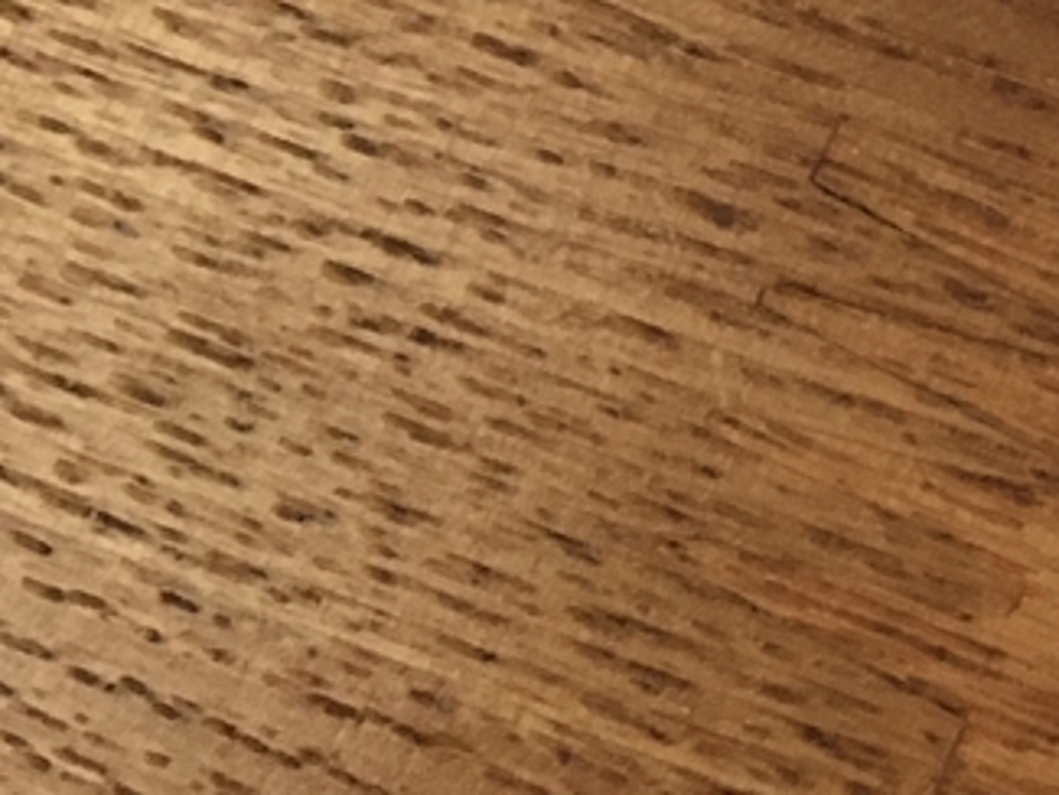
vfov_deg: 13.6
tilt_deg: -77.3
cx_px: 1922
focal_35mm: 107
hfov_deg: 15.6
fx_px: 3275
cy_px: -65
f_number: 2.2
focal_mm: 4.15
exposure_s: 1/30
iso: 160
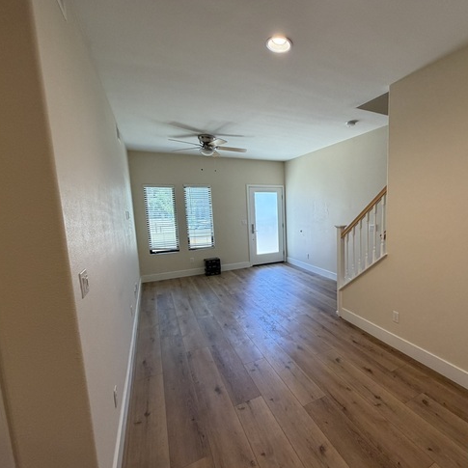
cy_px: 239
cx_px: 303
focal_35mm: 17
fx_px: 260
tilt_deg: -7.1
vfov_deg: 84.0
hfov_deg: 81.7
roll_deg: +1.6
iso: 250
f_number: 2.2
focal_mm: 2.22
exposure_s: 1/120
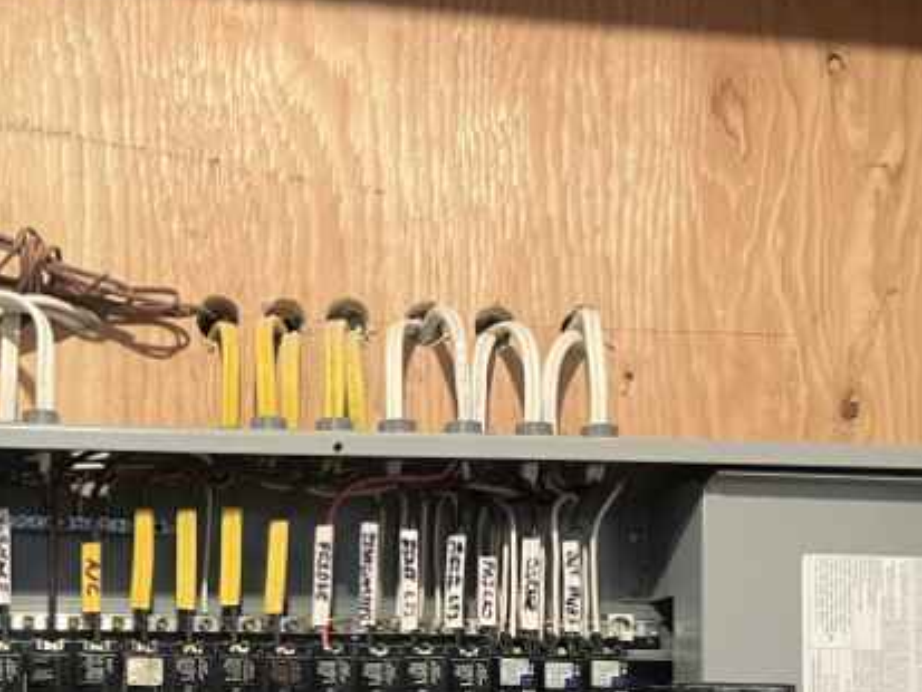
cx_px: 217
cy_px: 665
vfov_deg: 22.5
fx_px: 1678
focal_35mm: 63
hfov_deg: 30.1
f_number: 1.6
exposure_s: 1/60
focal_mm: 5.1
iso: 250
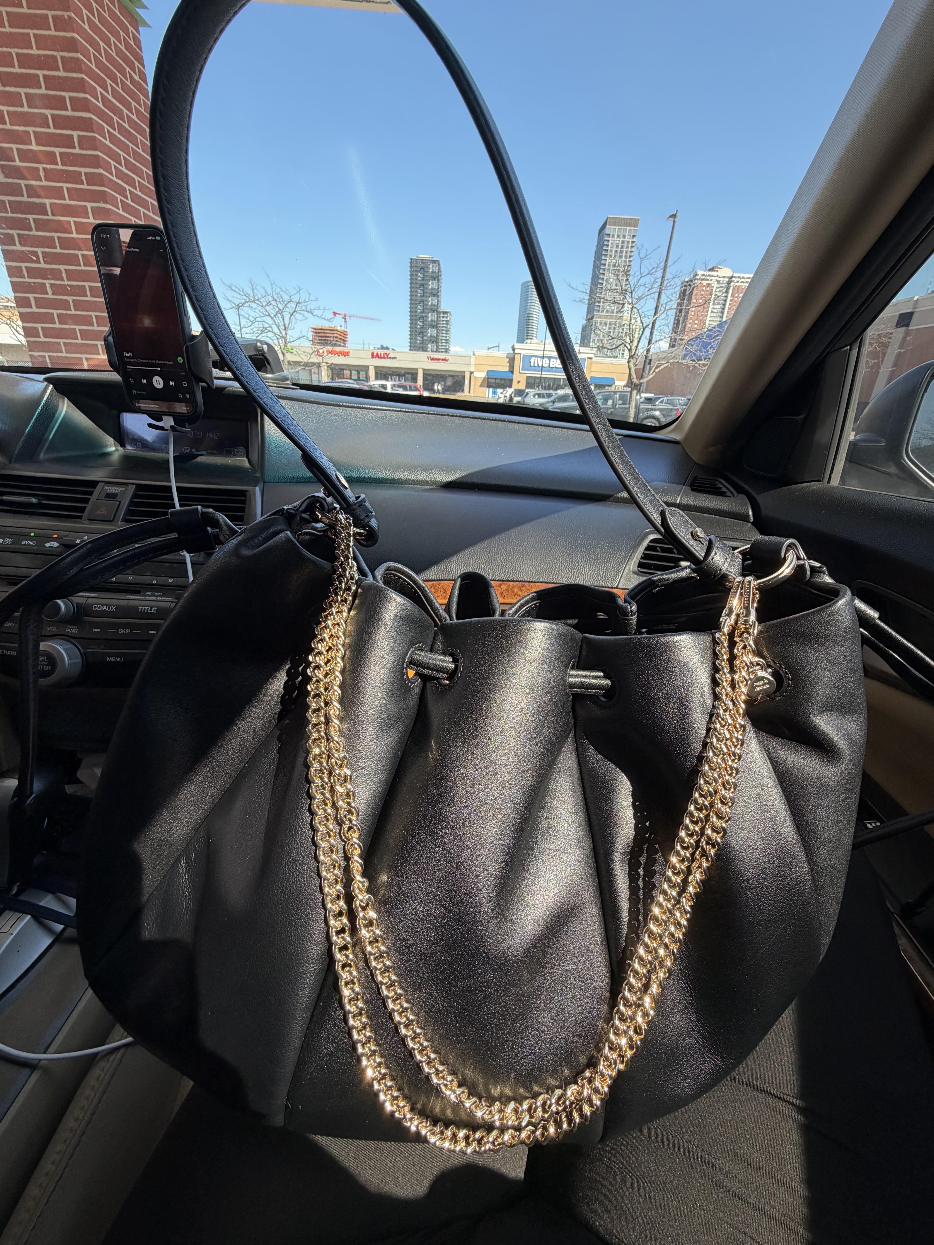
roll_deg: -3.4
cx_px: 467
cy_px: 622
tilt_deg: -25.3
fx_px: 504
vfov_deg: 102.1
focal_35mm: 14
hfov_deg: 85.7
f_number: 2.2
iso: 50
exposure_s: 1/262
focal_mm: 2.22
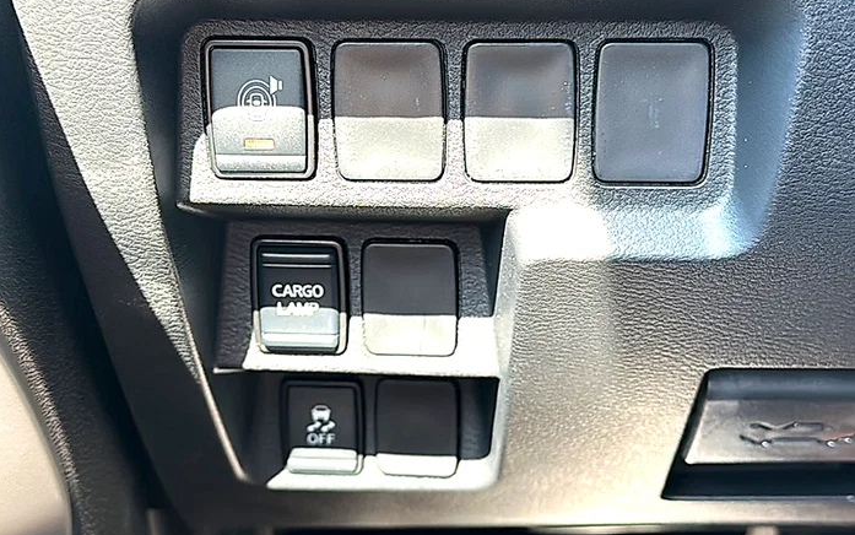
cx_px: 427
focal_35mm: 50
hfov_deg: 40.3
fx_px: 1165
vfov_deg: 25.8
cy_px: 236
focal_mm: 6.86
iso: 50
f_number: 1.78
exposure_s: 1/84
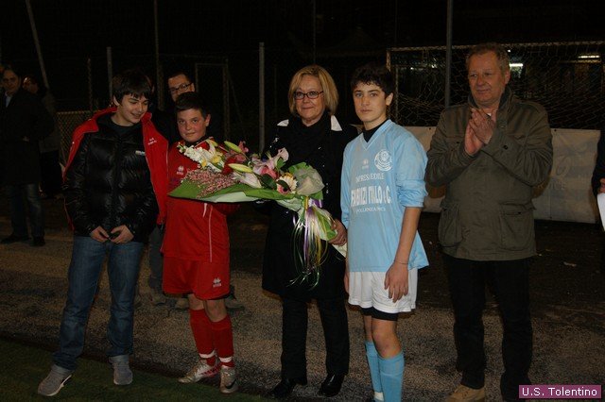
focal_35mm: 42
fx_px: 705
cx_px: 302
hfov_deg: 46.4
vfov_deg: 31.9
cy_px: 201
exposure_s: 1/60
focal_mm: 28
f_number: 4.5
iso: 400
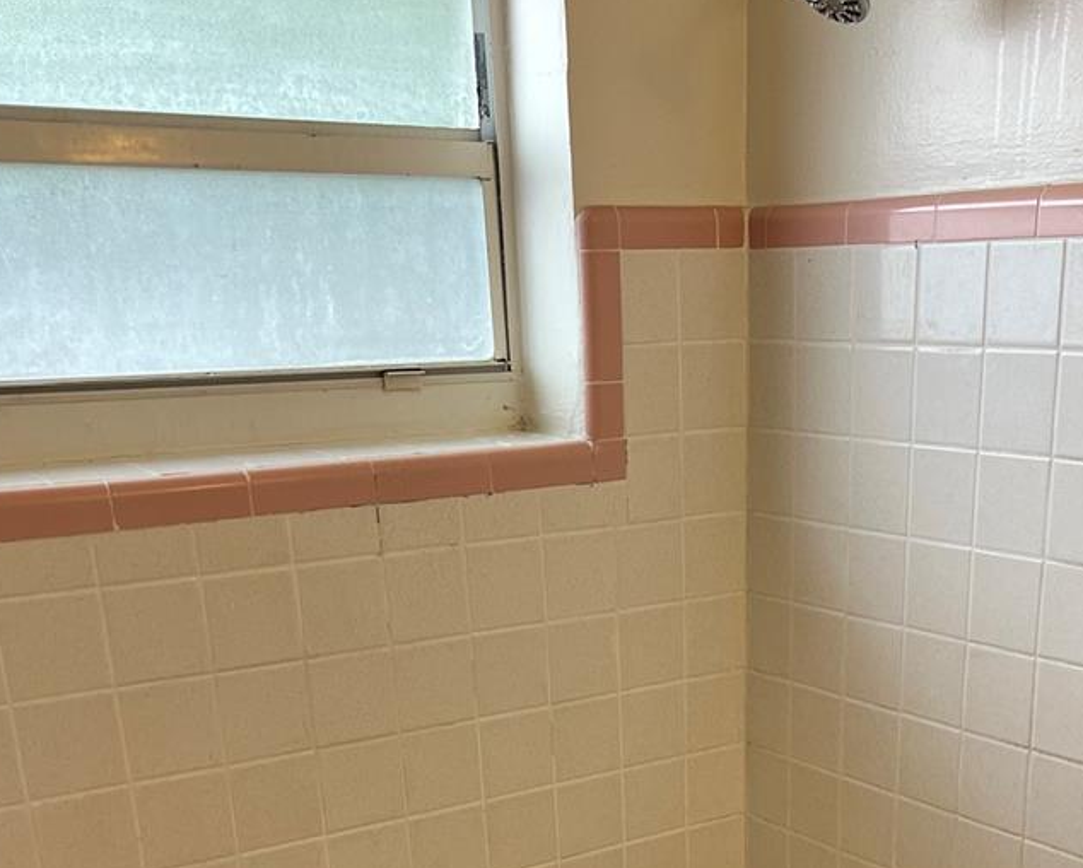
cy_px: 906
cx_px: 688
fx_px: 1539
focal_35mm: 48
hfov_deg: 38.5
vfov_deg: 29.1
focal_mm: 5.7
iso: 80
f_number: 1.5
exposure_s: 1/120
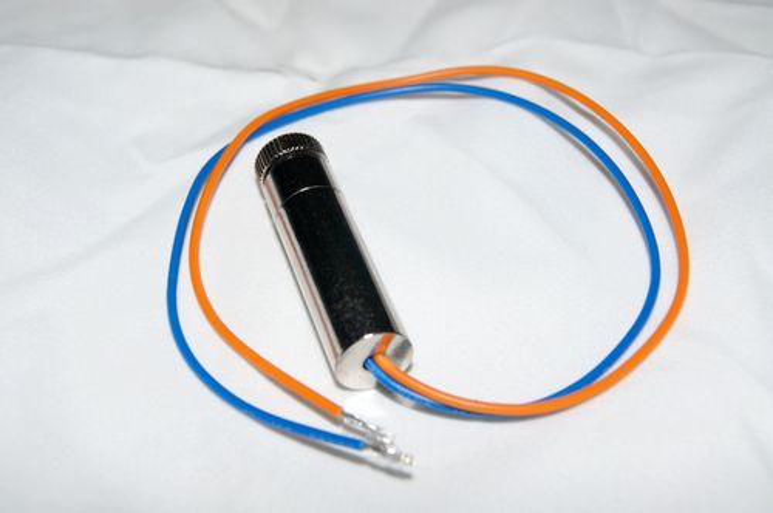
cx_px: 386
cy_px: 256
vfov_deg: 25.7
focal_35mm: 52
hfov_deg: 37.9
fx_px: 1126
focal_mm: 35
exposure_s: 1/60
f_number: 9
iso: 400
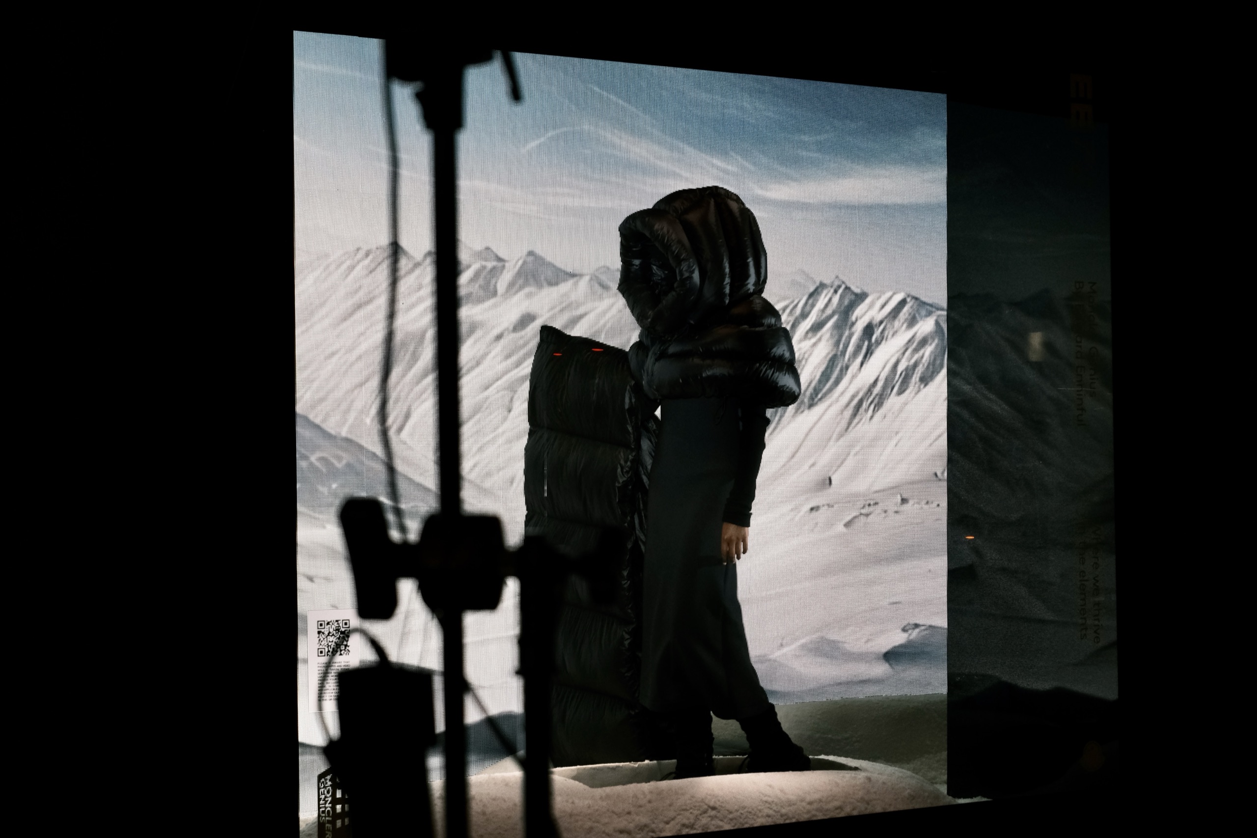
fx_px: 2374
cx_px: 628
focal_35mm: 68
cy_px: 419
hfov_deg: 29.7
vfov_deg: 20.0
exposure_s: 1/140
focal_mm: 45
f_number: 5.6
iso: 1600
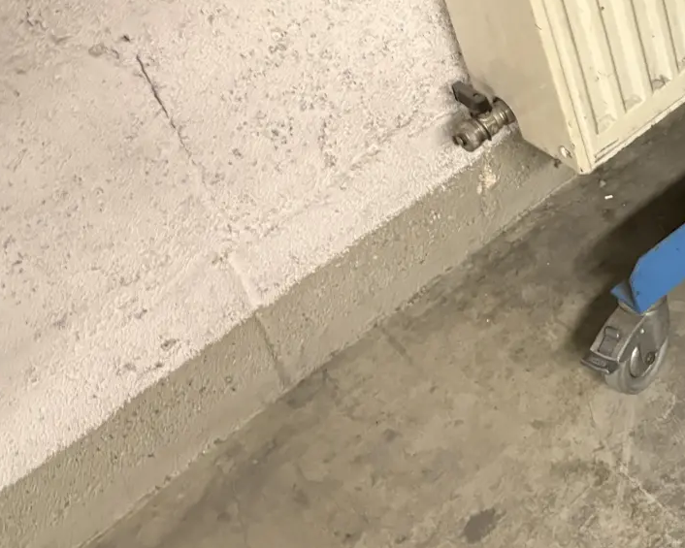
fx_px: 1399
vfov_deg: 21.6
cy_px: 39
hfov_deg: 24.2
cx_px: 880
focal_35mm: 69
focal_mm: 5.96
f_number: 1.6
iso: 320
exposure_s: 1/50
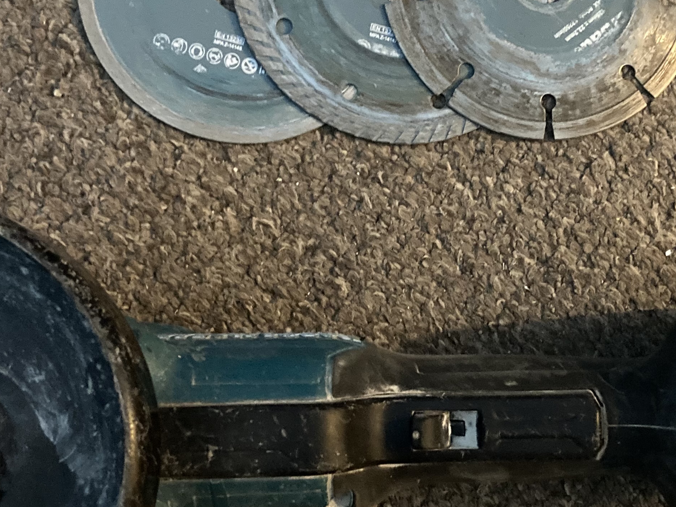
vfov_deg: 24.4
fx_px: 1172
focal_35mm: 60
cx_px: 455
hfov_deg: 31.9
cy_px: 300
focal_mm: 3.99
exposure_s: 1/21
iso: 640
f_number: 1.8
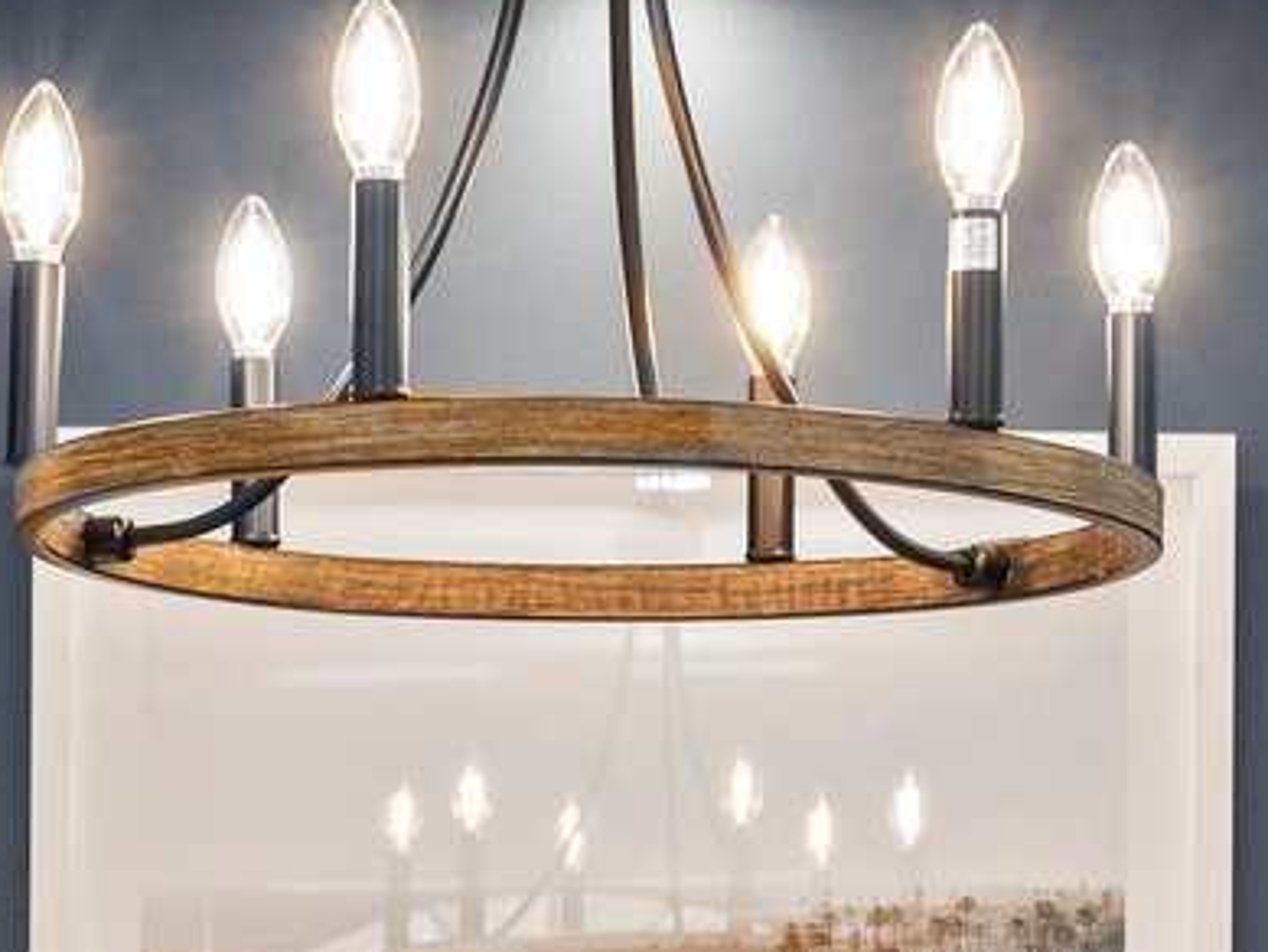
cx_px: 737
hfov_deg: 11.8
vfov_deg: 8.6
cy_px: 1557
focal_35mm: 167
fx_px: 6119
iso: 4000
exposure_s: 1/40
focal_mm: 33
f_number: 5.6
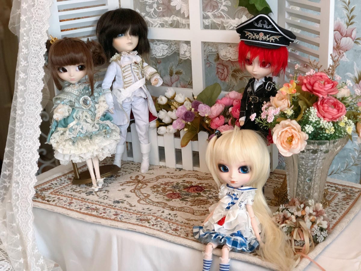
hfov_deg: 33.8
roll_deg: +0.9
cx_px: 180
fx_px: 594
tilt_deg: -19.1
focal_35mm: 57
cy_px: 136
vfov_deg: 25.7
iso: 320
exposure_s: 1/60
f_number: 2.8
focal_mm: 6.6
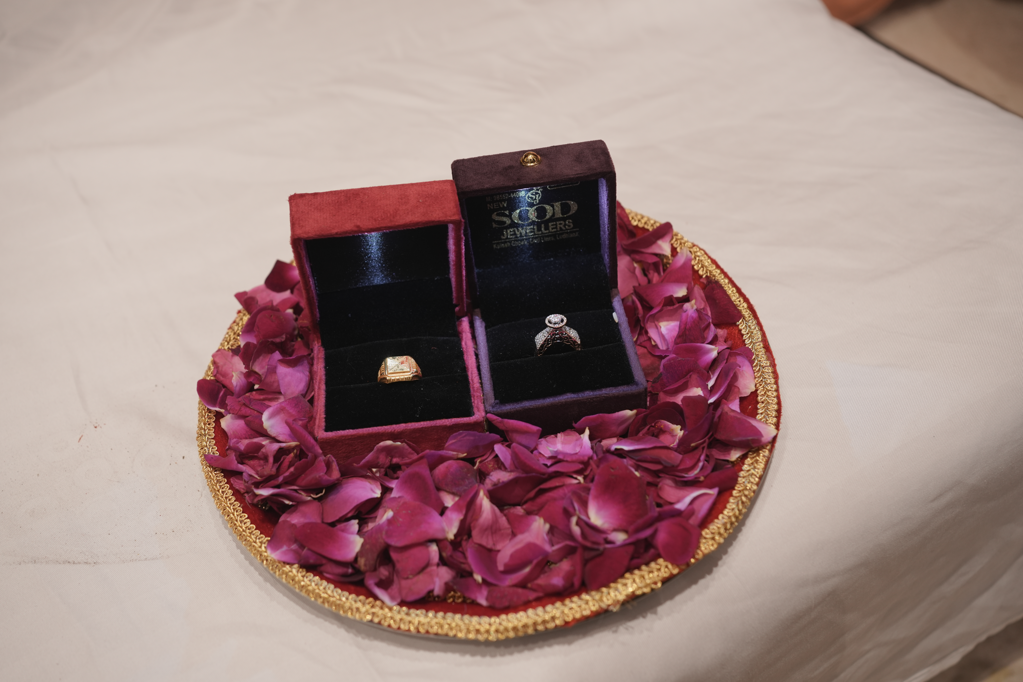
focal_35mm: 35
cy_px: 341
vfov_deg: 37.9
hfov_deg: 54.4
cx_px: 512
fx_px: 995
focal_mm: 35
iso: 640
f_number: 4
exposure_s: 1/100
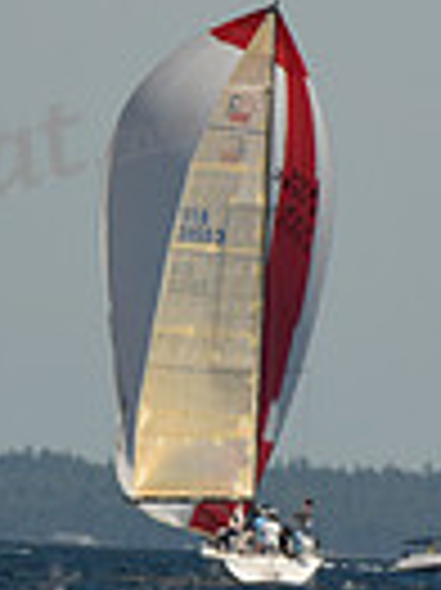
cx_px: -662
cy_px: 20
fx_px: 29077
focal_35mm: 1709
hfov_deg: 0.9
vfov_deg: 1.2
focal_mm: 400
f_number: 7.1
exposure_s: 1/1000
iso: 250
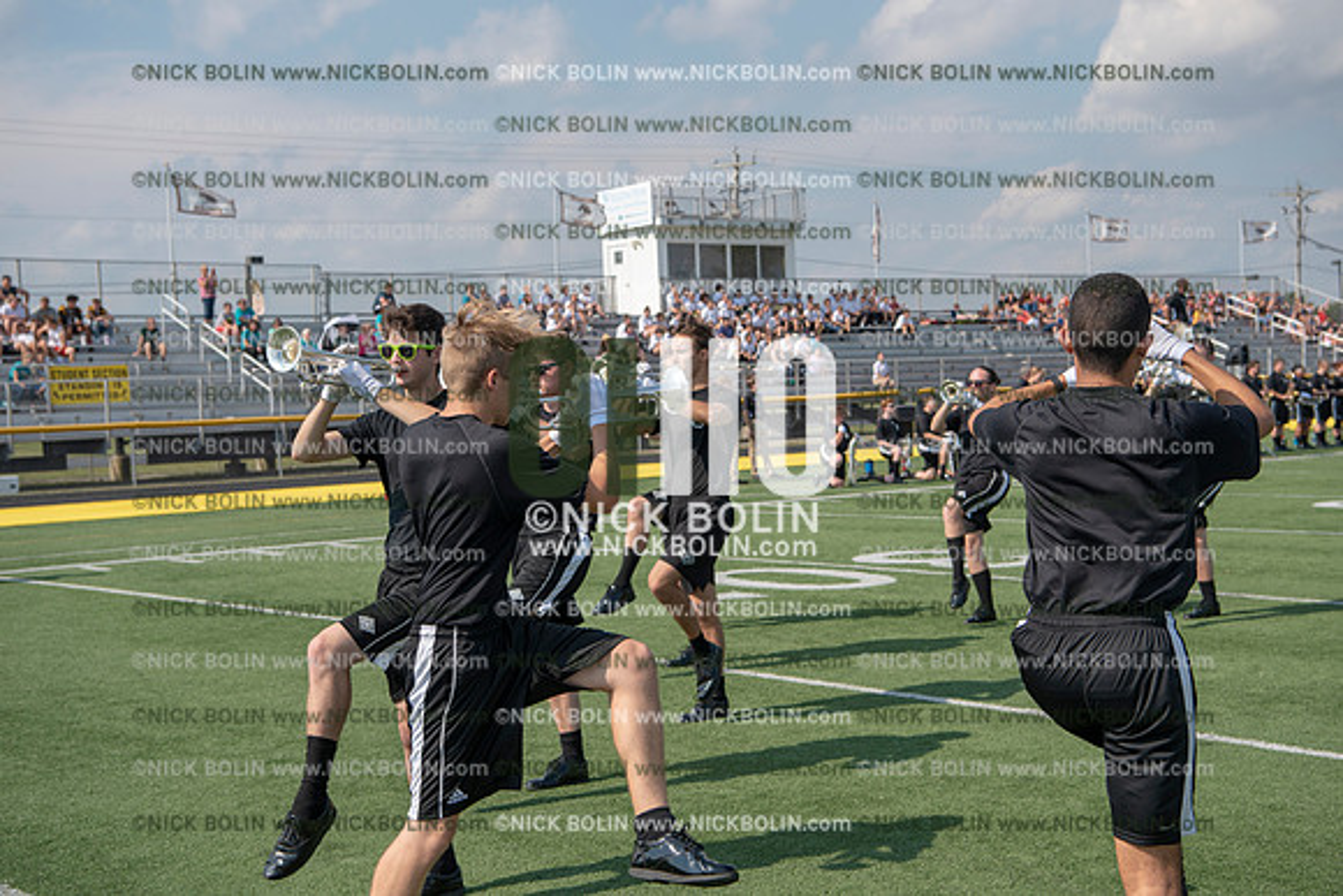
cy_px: 448
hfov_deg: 38.2
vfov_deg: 26.0
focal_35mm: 52
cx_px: 672
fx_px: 1940
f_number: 5.6
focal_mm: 52
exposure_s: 1/1250
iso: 200
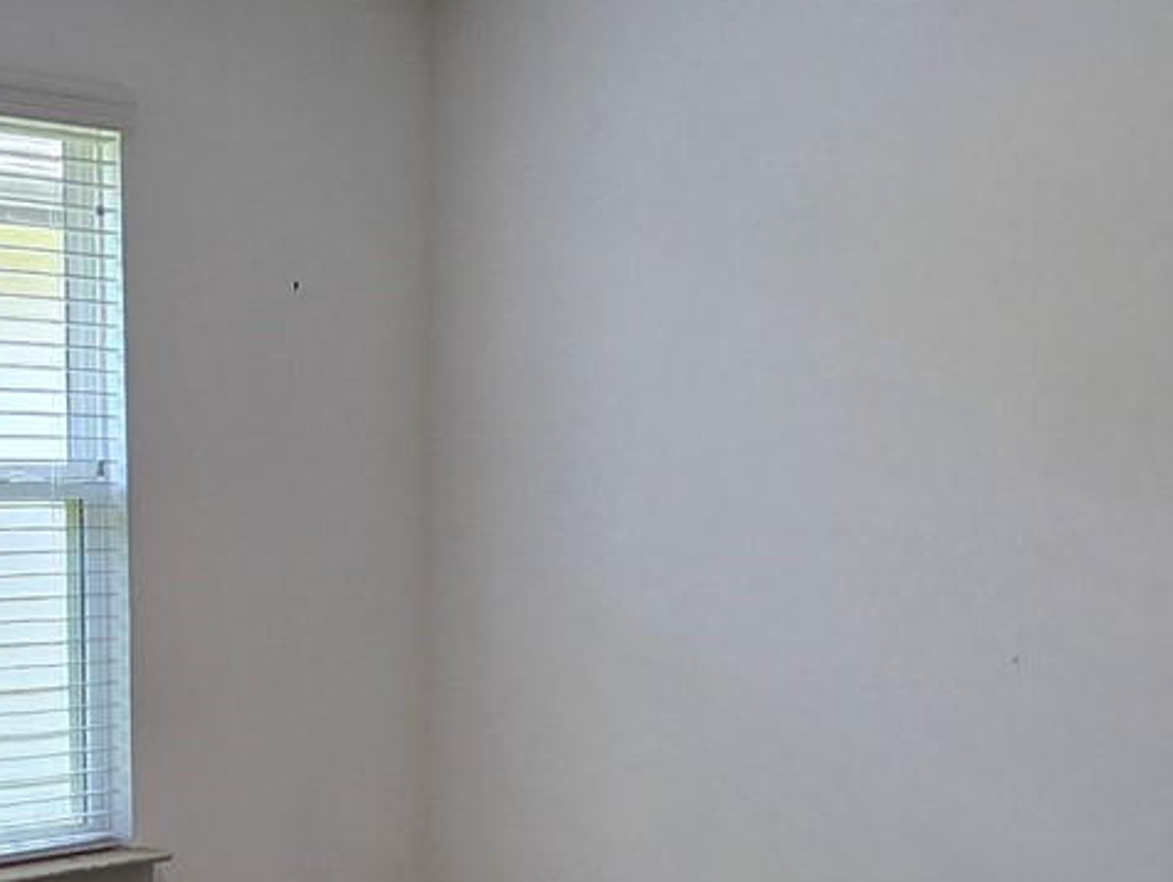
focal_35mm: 56
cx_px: 286
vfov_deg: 25.7
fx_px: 1899
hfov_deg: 33.6
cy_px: 694
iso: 64
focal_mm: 2.2
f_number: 2.2
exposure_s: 1/60
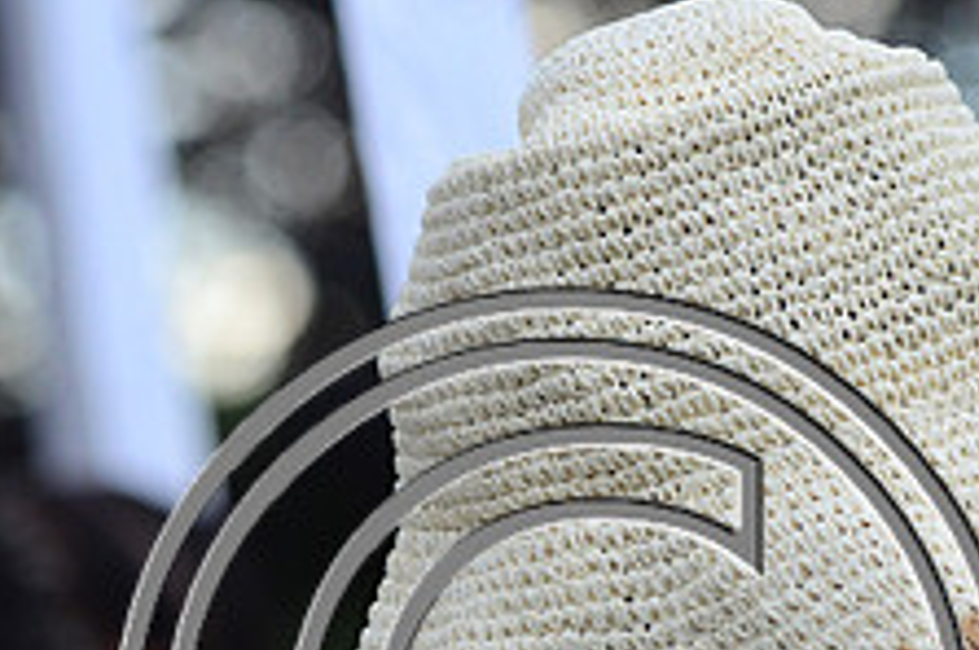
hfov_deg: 5.3
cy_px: 738
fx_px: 10590
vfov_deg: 3.5
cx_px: 566
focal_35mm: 390
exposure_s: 1/1250
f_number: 2.8
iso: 800
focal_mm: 100
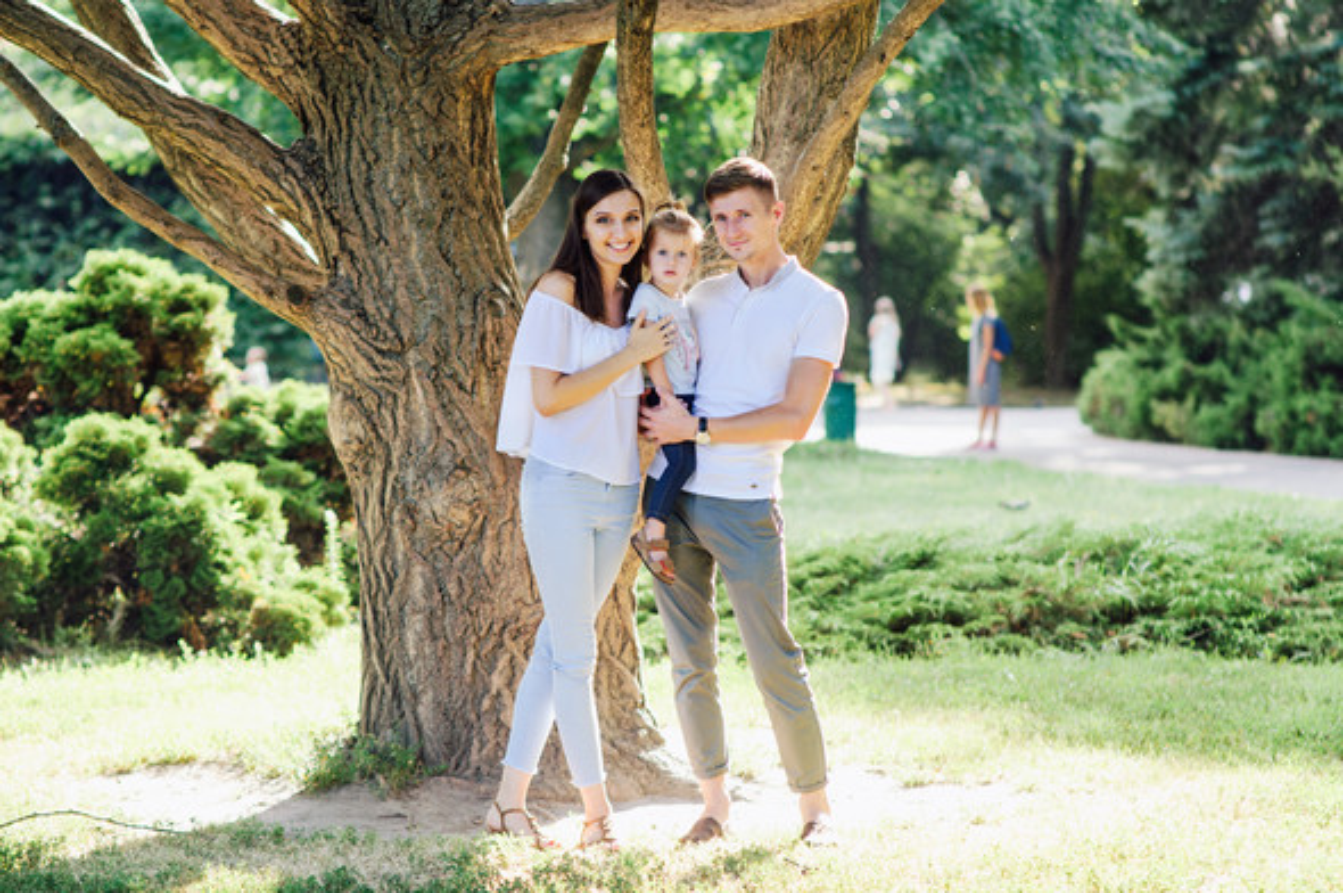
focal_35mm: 128
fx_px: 4751
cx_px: 672
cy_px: 446
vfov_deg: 10.7
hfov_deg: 16.1
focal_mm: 85
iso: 200
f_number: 2.8
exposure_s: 1/500
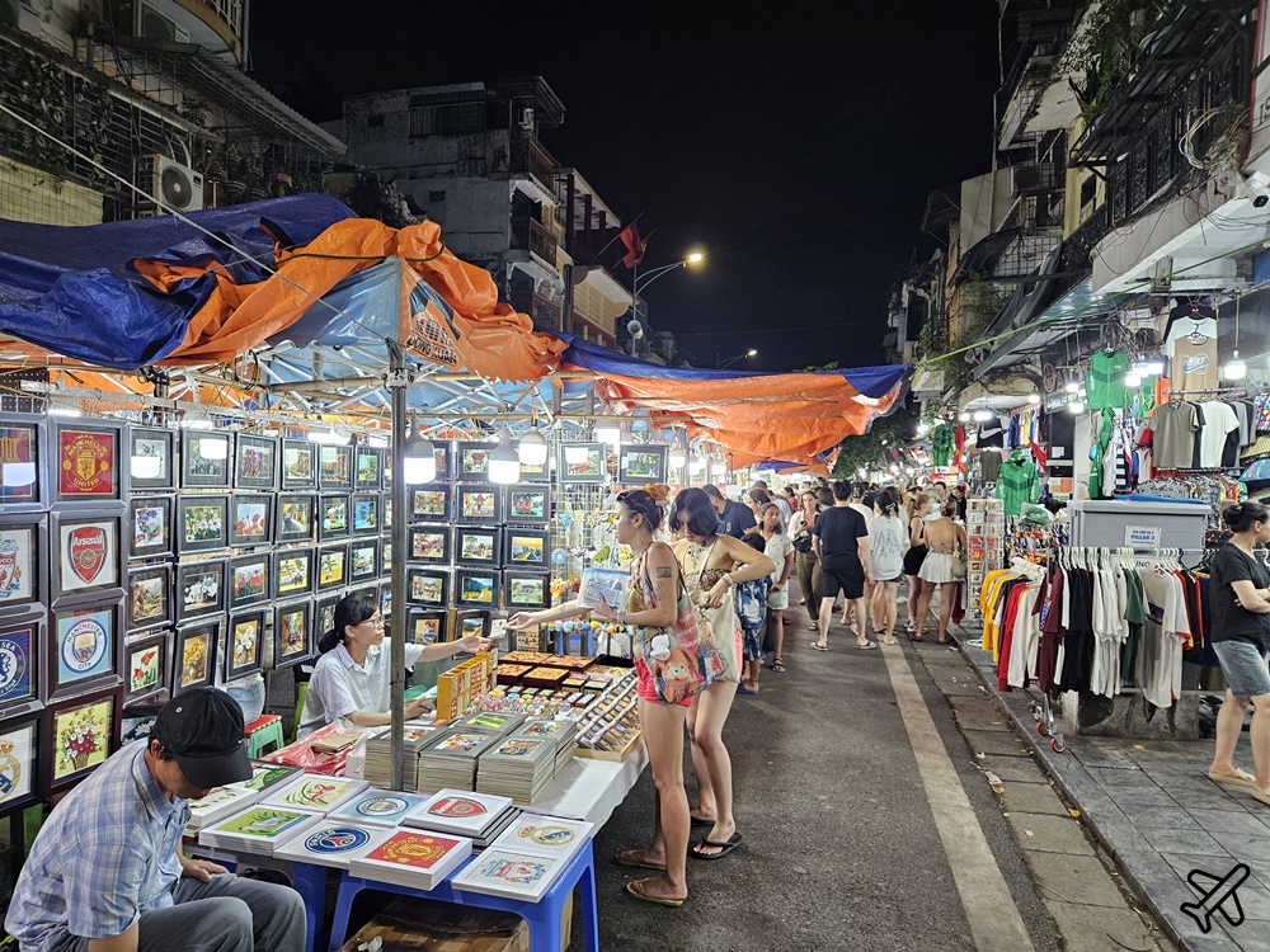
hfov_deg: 73.9
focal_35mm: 23
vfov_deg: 58.9
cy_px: 476
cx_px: 635
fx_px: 844
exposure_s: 1/100
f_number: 1.8
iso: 160
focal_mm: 5.4
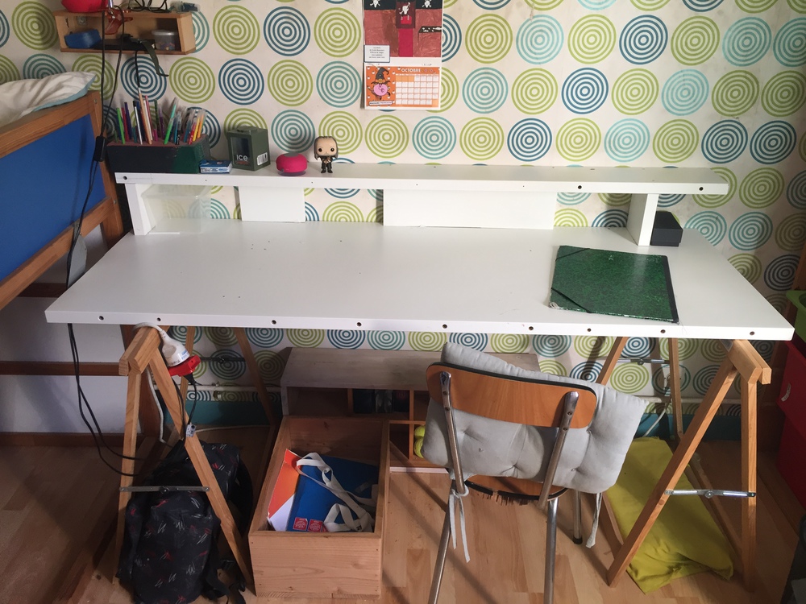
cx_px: 403
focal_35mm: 29
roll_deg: -1.4
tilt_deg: -26.8
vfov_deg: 48.2
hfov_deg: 61.7
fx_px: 675
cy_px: 302
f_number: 2.2
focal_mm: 4.15
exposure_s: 1/33
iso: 32
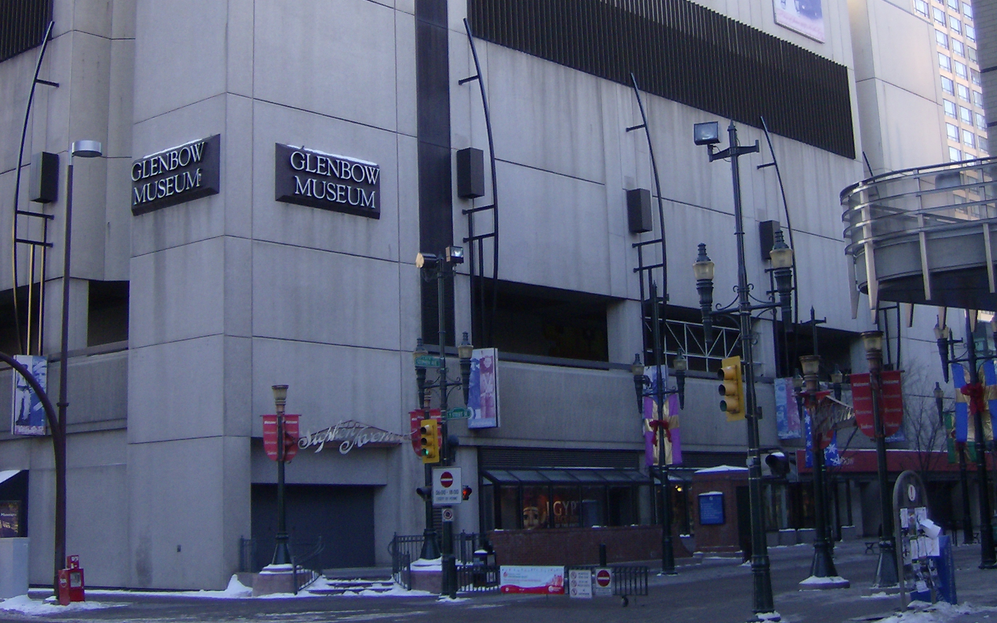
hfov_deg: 38.9
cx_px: 499
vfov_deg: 24.6
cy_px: 157
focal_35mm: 52
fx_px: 1413
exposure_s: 1/270
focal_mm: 6
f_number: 2.8
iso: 100
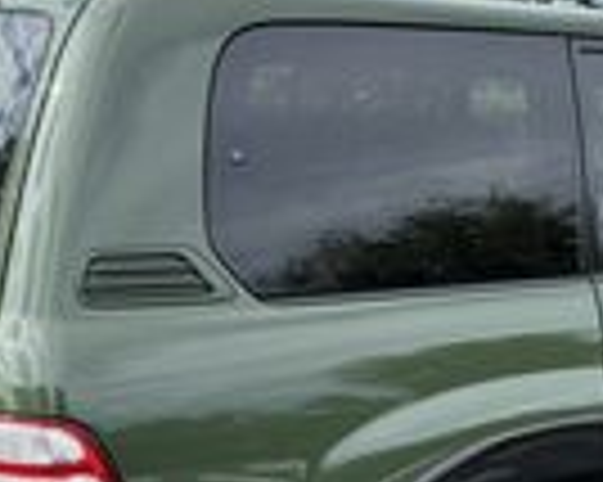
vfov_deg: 21.7
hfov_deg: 26.4
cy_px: 347
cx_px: 522
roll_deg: -1.0
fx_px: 1248
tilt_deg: -10.8
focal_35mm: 70
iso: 100
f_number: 1.78
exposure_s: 1/2611
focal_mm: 6.76
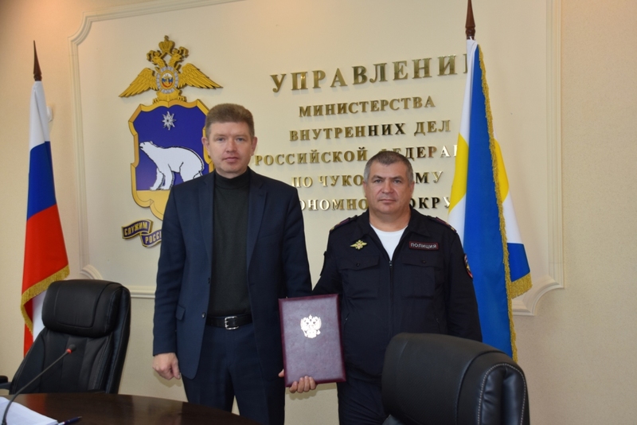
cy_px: 212
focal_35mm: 42
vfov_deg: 31.9
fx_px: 743
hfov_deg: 46.4
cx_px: 318
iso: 400
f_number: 4
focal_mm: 28
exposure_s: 1/80
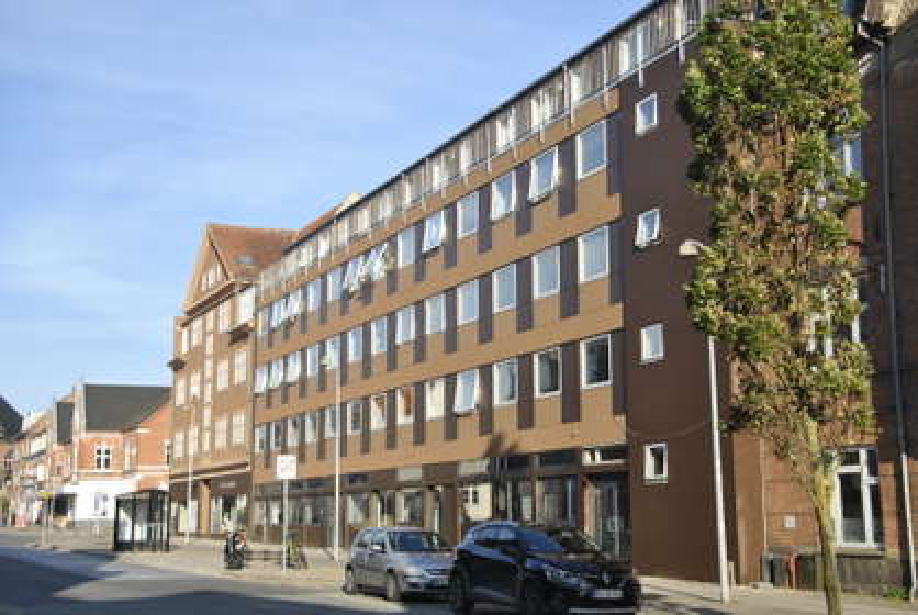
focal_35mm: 52
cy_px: 308
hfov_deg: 37.8
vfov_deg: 25.8
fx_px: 1341
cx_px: 459
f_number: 7.1
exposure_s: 1/200
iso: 100
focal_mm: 35
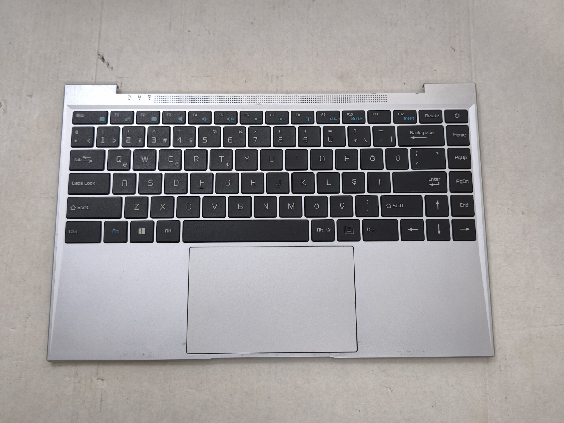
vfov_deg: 40.7
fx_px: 570
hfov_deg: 52.6
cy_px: 212
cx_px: 282
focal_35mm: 35
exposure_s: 1/50
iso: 400
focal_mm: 6.57
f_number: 1.6
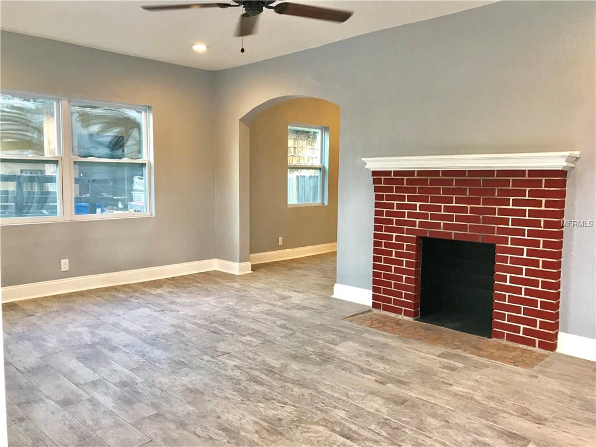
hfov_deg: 63.4
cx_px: 298
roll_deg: -0.9
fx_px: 482
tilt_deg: -5.6
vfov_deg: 49.7
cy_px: 224
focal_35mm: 28
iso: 32
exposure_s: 1/30
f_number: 1.8
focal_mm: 3.99
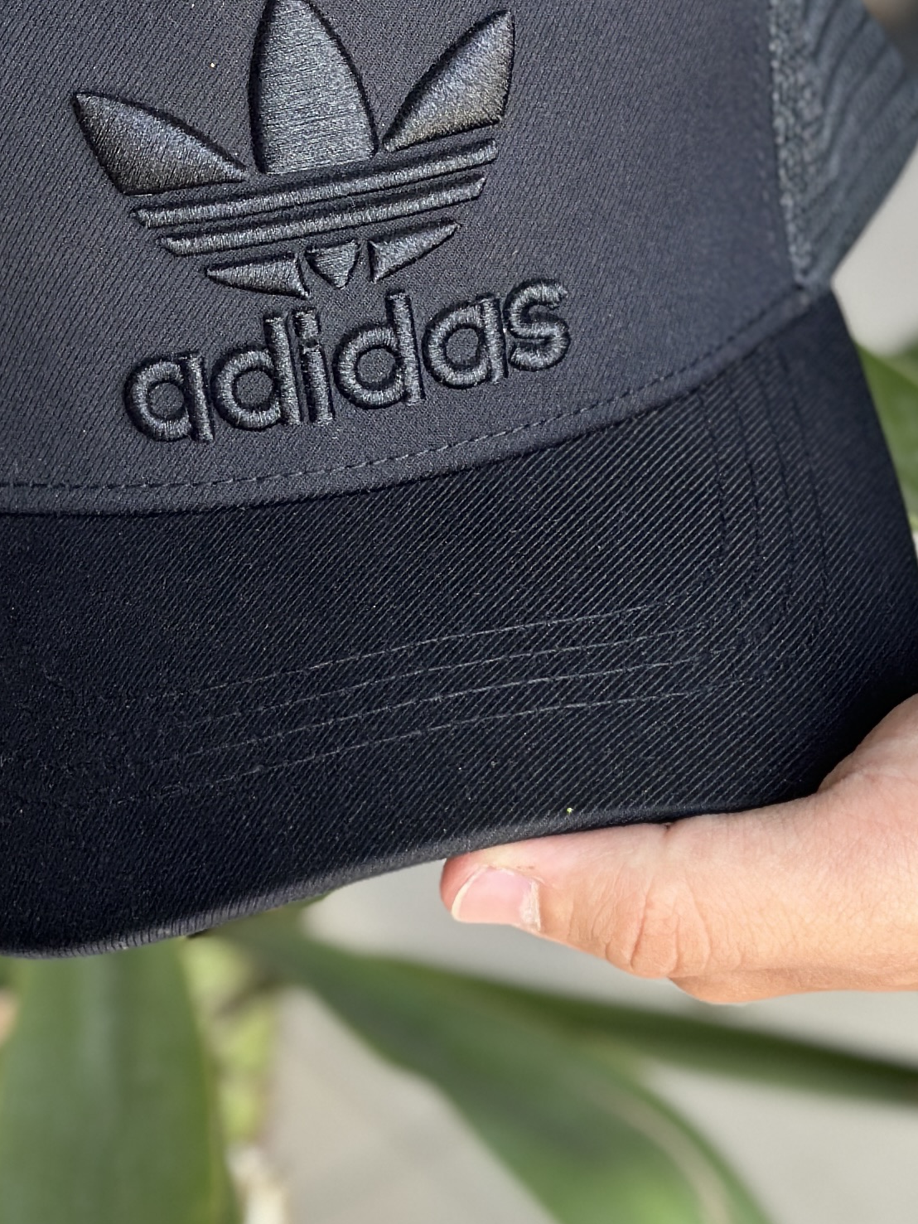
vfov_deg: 15.0
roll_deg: +2.2
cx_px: 295
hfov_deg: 11.3
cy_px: 318
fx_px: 4631
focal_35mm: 131
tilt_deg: -31.9
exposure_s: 1/141
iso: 100
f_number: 1.78
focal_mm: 6.86
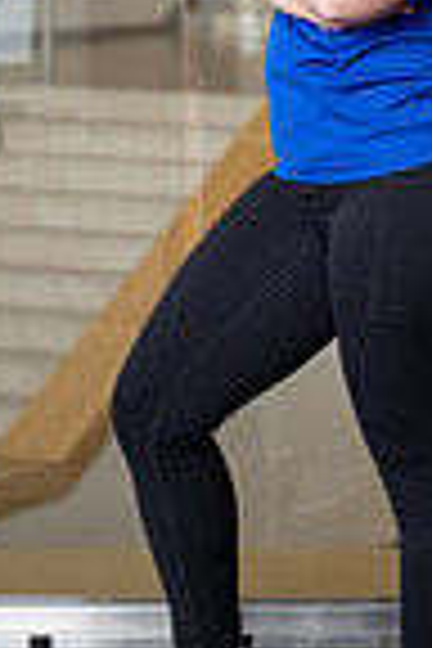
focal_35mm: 159
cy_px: -90
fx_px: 2862
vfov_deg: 12.7
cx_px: 504
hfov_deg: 8.5
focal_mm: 51
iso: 640
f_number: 2.8
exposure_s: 1/250
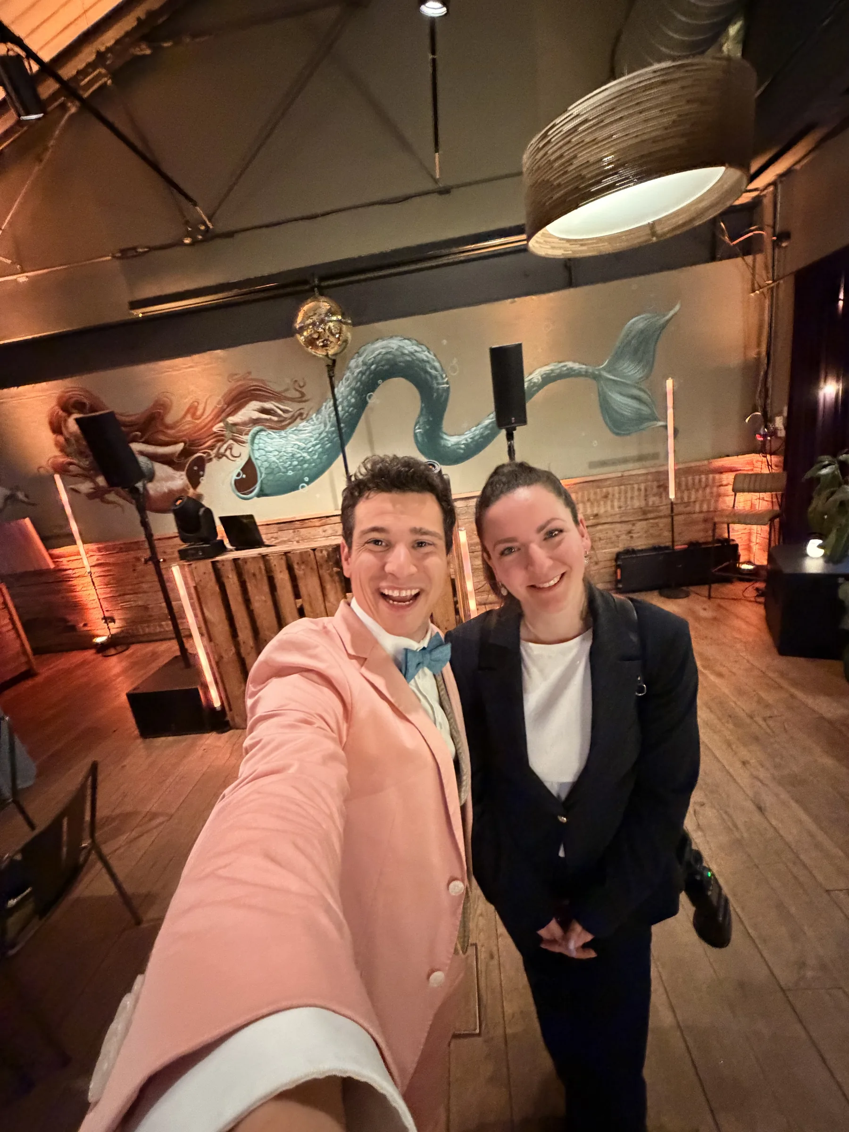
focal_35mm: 14
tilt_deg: -13.1
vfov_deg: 102.1
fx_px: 458
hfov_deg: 85.7
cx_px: 424
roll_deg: +10.6
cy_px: 566
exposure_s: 1/33
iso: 1250
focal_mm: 2.22
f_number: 2.2
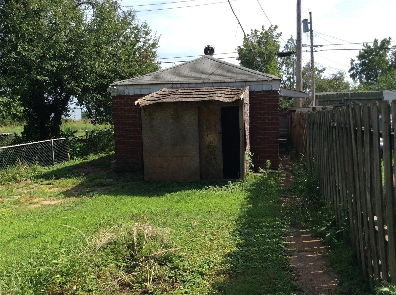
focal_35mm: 32
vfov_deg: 44.0
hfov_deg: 56.9
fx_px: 365
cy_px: 148
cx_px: 198
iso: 32
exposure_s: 1/1079
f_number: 2.4
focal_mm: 3.3
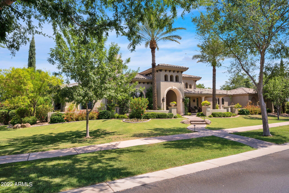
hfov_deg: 76.1
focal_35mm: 23
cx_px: 144
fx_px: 185
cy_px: 96
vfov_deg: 55.1
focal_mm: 23
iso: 100
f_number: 8
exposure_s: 1/160
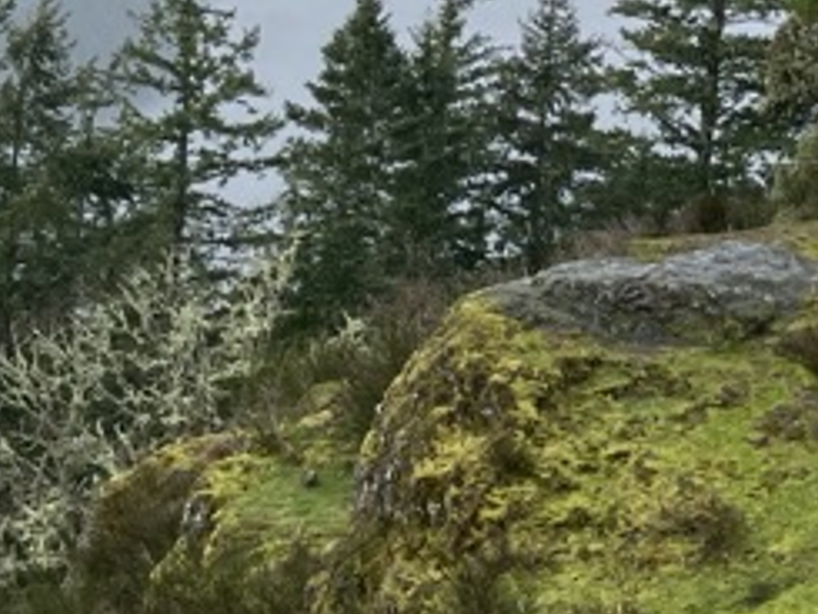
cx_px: 451
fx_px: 2766
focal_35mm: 117
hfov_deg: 16.8
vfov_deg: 12.4
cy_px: -110
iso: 32
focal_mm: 3.99
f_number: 1.8
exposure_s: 1/656
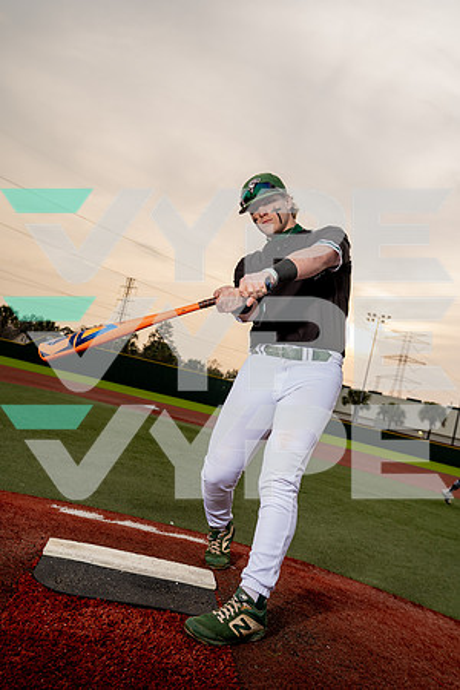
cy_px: 345
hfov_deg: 37.9
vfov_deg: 54.4
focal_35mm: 35
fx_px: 671
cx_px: 230
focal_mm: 35
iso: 250
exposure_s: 1/250
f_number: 5.6
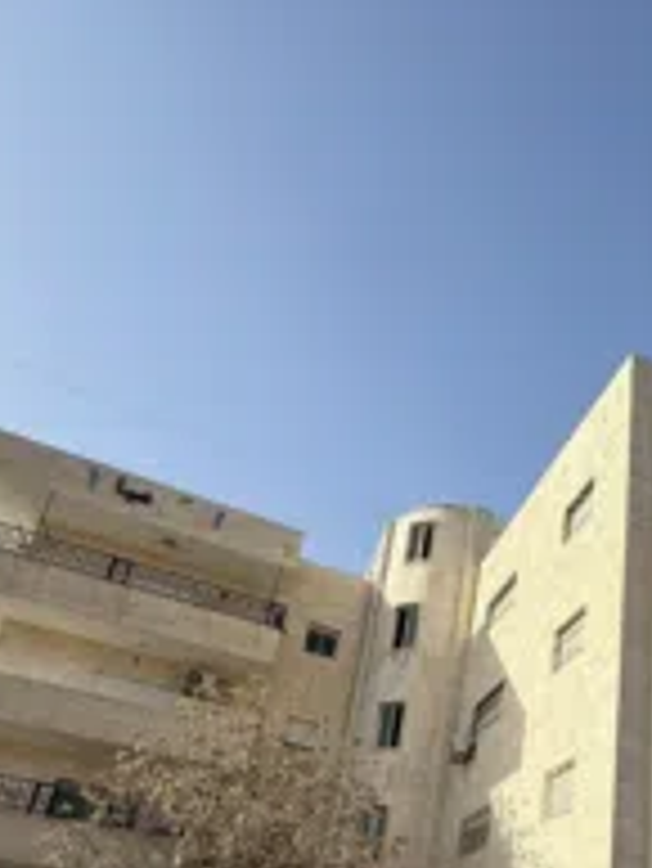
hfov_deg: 46.5
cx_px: 490
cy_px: 747
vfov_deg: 55.2
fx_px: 727
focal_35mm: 29
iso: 50
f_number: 2.2
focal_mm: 2.22
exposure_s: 1/2237
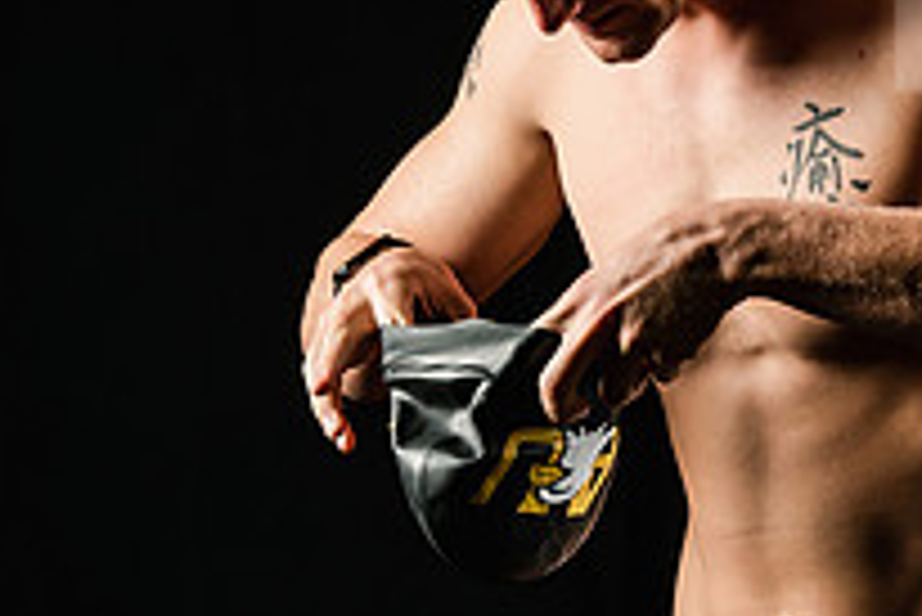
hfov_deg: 6.9
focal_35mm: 297
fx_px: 7612
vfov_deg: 4.6
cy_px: 259
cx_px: 760
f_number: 5.6
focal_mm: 105
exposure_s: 1/250
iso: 320
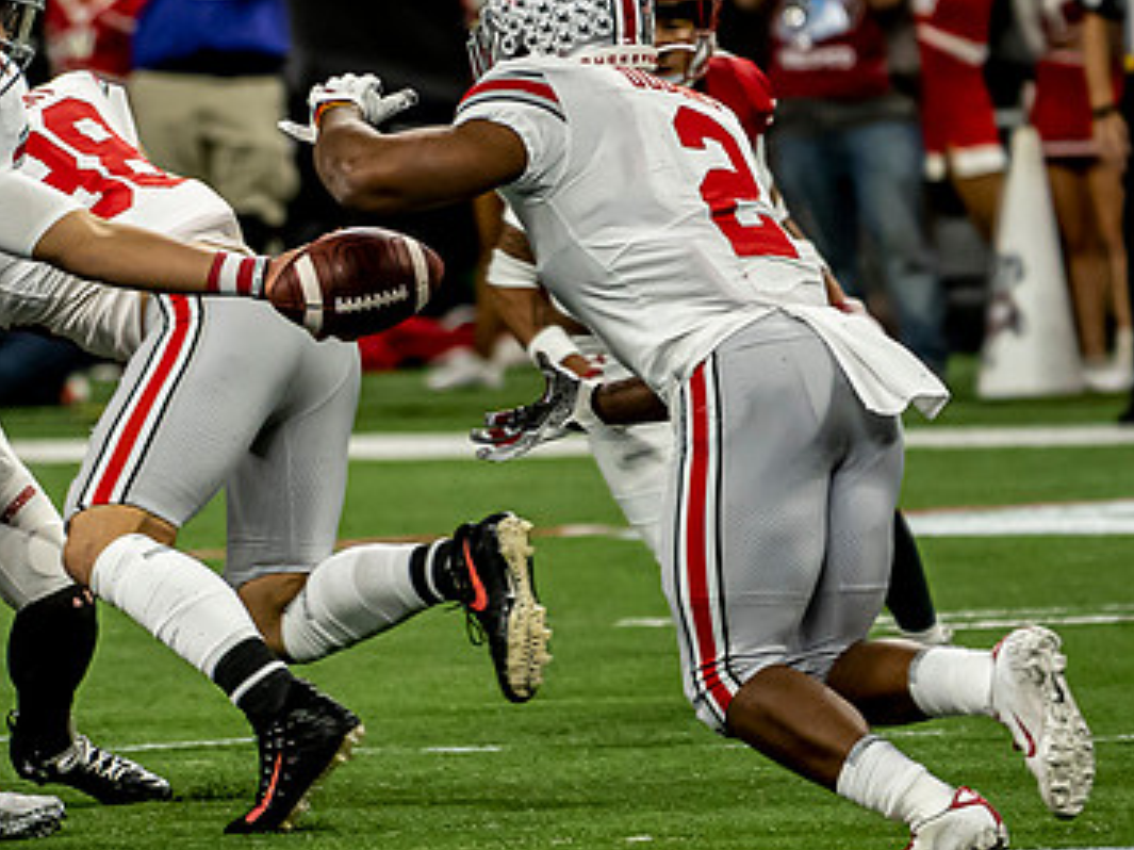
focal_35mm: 954
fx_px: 31242
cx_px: -177
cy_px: 262
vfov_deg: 1.6
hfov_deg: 2.1
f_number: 2.8
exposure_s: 1/1000
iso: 1250
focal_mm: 200
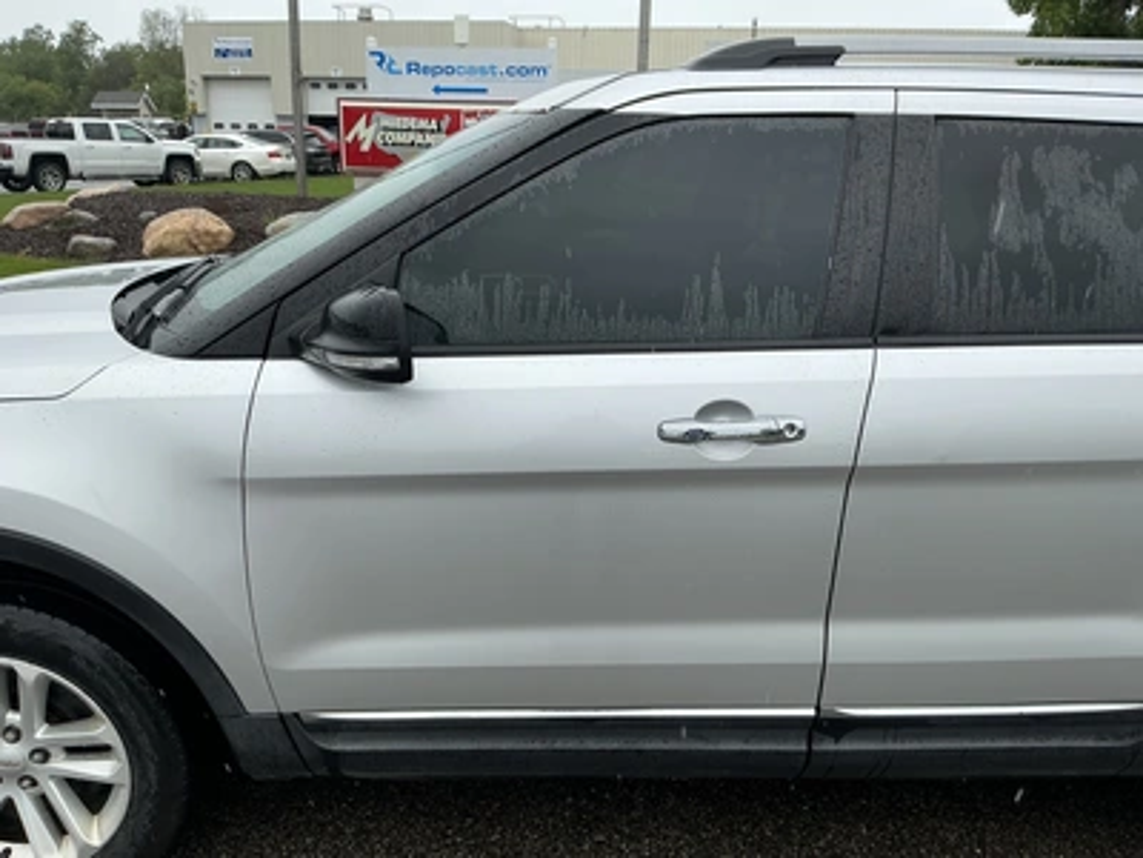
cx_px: 572
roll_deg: -3.7
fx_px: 925
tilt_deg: -12.8
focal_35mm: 28
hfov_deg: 63.4
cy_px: 429
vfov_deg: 49.7
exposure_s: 1/709
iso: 25
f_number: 1.8
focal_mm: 3
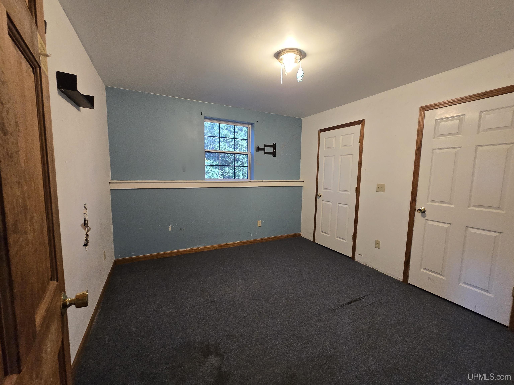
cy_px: 192
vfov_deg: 89.9
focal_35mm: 13
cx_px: 257
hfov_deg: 106.2
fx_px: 193
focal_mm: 2.2
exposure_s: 1/60
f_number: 2.2
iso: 400
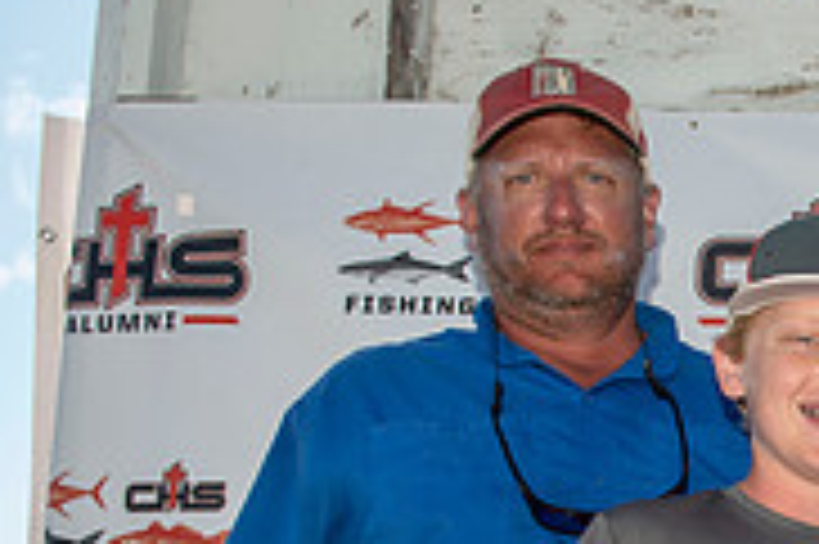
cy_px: 625
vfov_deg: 15.4
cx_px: 1044
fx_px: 1955
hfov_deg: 21.5
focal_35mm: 86
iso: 50
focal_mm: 27
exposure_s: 1/200
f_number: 7.1
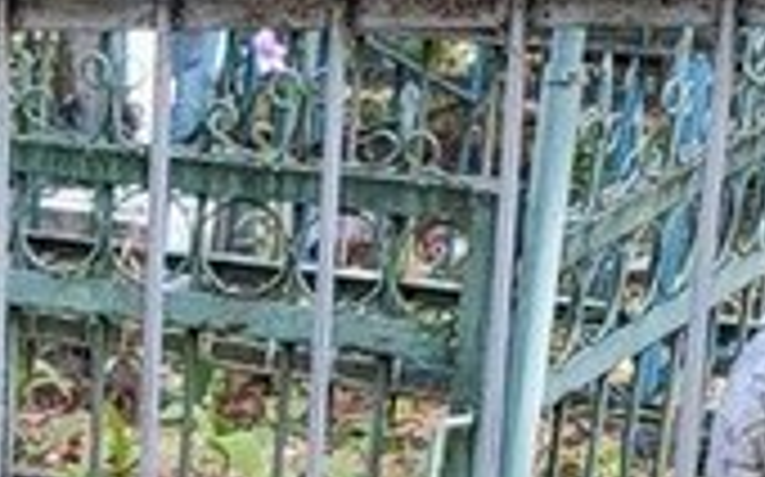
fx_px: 3334
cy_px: 958
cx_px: -765
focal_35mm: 160
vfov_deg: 7.8
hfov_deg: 11.7
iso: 65
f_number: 1.9
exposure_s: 1/50
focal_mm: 6.04
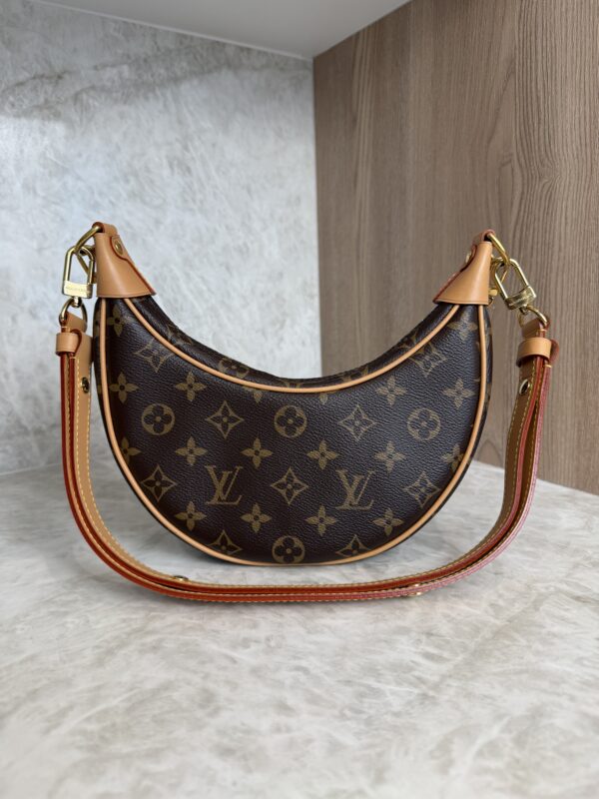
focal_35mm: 24
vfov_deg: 71.6
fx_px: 554
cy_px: 400
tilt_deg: -10.2
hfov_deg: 56.8
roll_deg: +1.0
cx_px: 300
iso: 80
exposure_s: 1/120
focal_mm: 6.76
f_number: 1.78
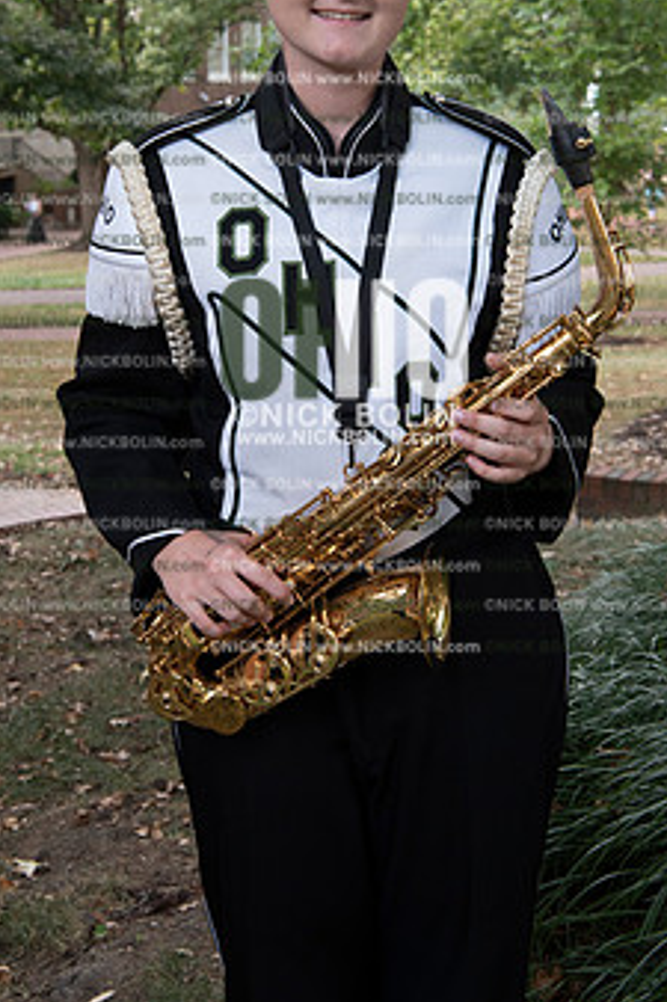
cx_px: 344
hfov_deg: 21.2
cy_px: 362
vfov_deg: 31.3
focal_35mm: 64
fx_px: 1780
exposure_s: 1/100
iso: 800
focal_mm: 48
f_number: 8
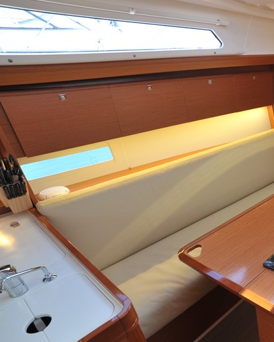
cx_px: 297
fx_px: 263
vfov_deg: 65.5
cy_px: 201
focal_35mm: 26
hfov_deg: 43.5
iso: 800
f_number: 5.6
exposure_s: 1/60
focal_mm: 14
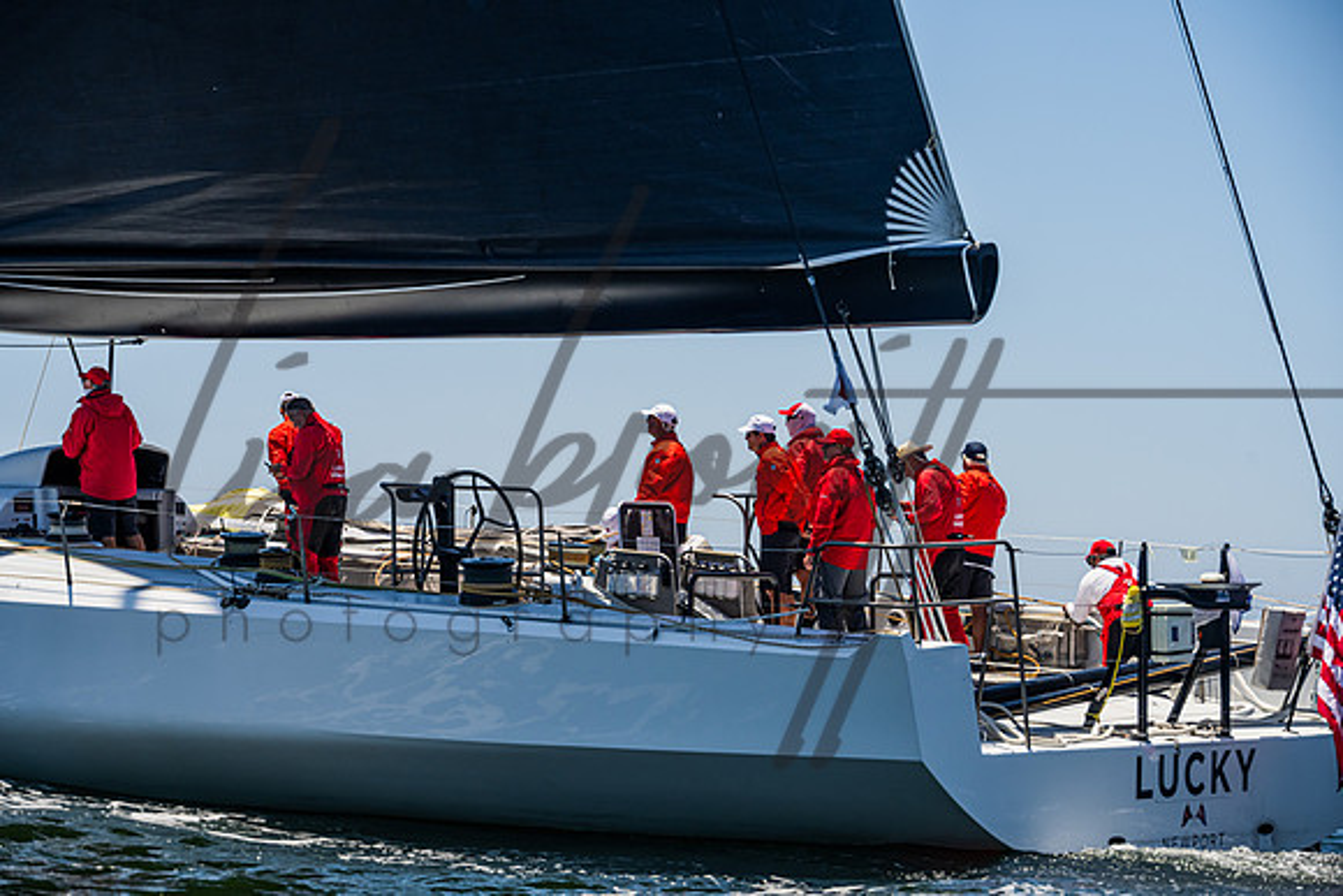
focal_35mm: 115
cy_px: 448
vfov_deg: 11.9
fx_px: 4291
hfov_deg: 17.8
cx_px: 672
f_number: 8
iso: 400
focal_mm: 115
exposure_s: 1/1600
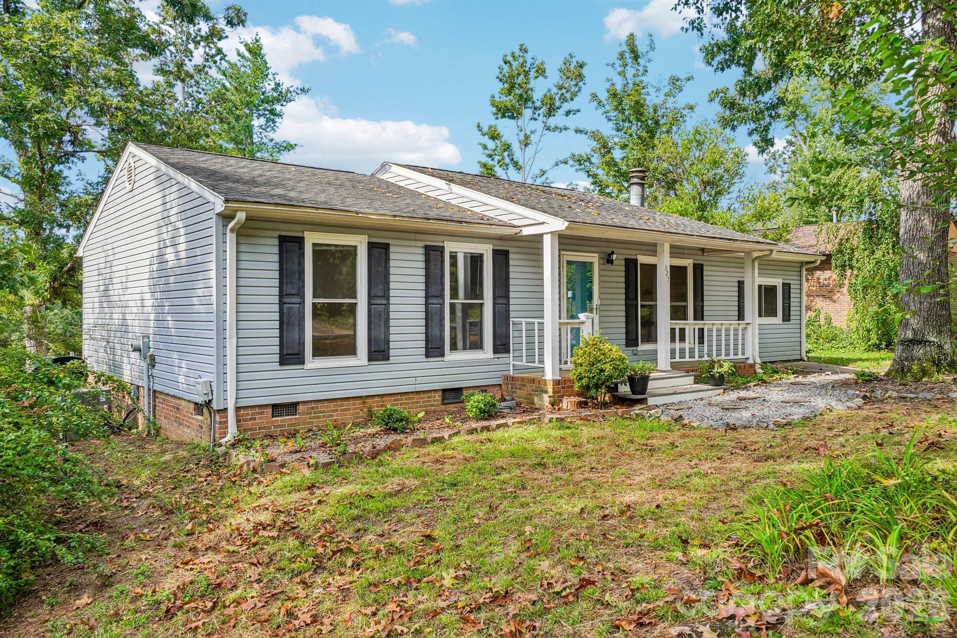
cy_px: 319
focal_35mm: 27
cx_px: 478
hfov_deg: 67.4
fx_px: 718
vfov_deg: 47.9
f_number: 8
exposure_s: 1/60
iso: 100
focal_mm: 18
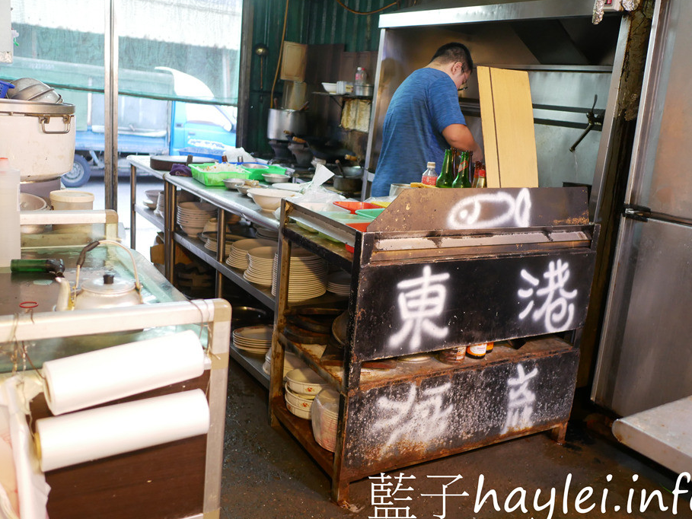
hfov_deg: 55.3
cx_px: 364
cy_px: 250
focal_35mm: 33
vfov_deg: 42.9
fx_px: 660
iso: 800
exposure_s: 1/60
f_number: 1.7
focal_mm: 15
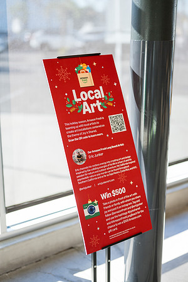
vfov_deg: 39.6
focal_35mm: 50
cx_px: 94
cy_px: 141
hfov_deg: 27.0
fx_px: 392
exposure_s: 1/1000
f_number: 1.4
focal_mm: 50
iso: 500
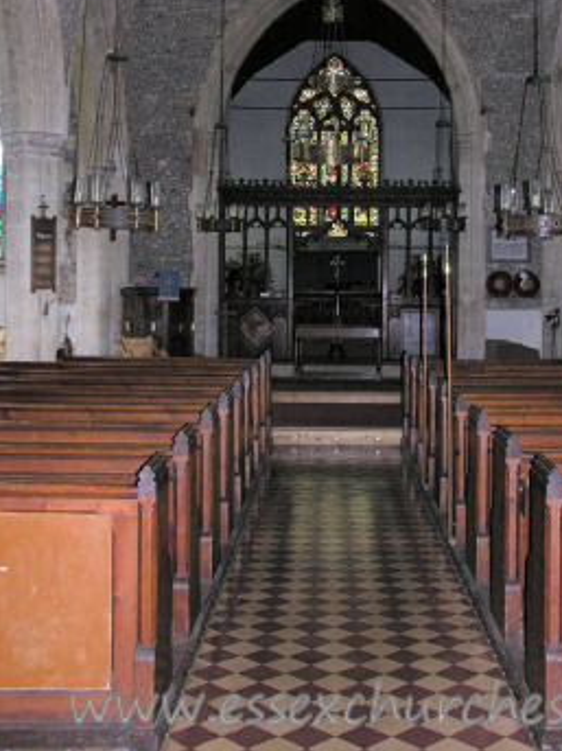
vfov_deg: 40.0
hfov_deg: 30.8
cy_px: 258
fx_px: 1018
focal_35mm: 47
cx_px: 340
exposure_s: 1/60.1
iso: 200
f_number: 2.8
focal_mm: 8.9
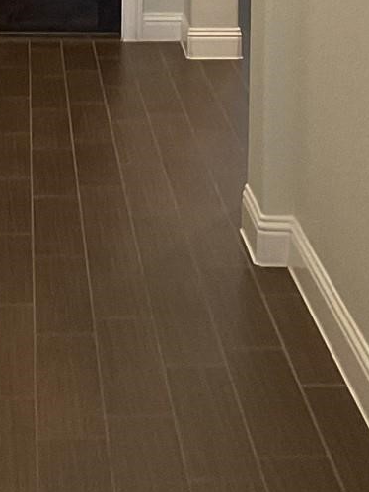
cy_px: -183
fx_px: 1692
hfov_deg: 12.4
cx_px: 111
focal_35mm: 119
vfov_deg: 15.6
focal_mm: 3
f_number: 1.8
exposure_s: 1/60
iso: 125
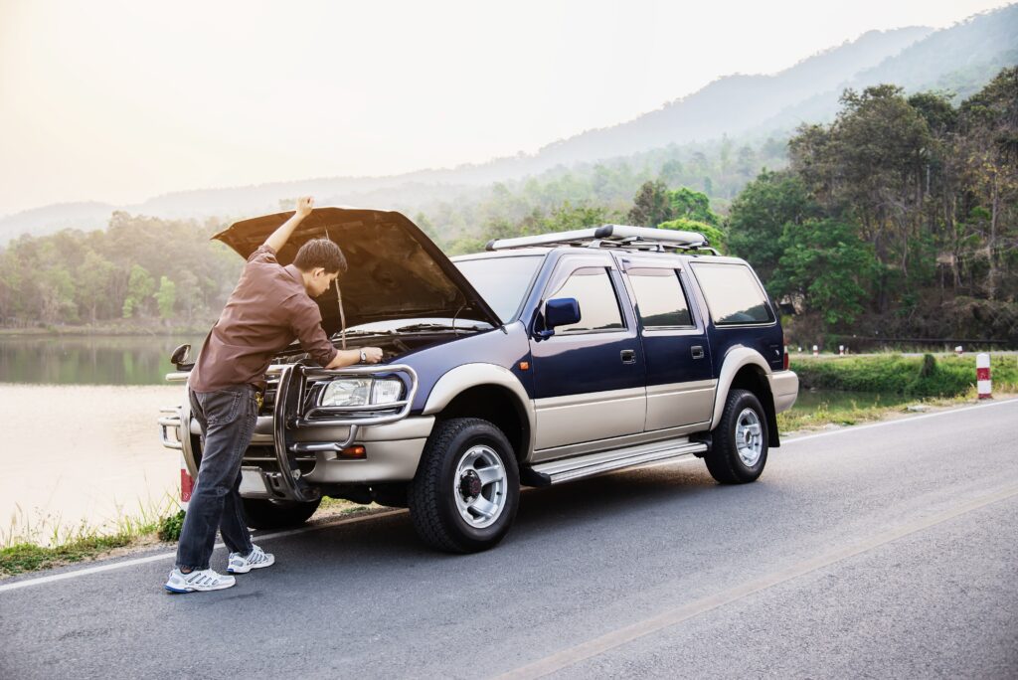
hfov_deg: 50.7
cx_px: 509
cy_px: 340
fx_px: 1075
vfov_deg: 35.1
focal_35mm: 38
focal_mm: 38
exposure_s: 1/160
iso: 200
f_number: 4
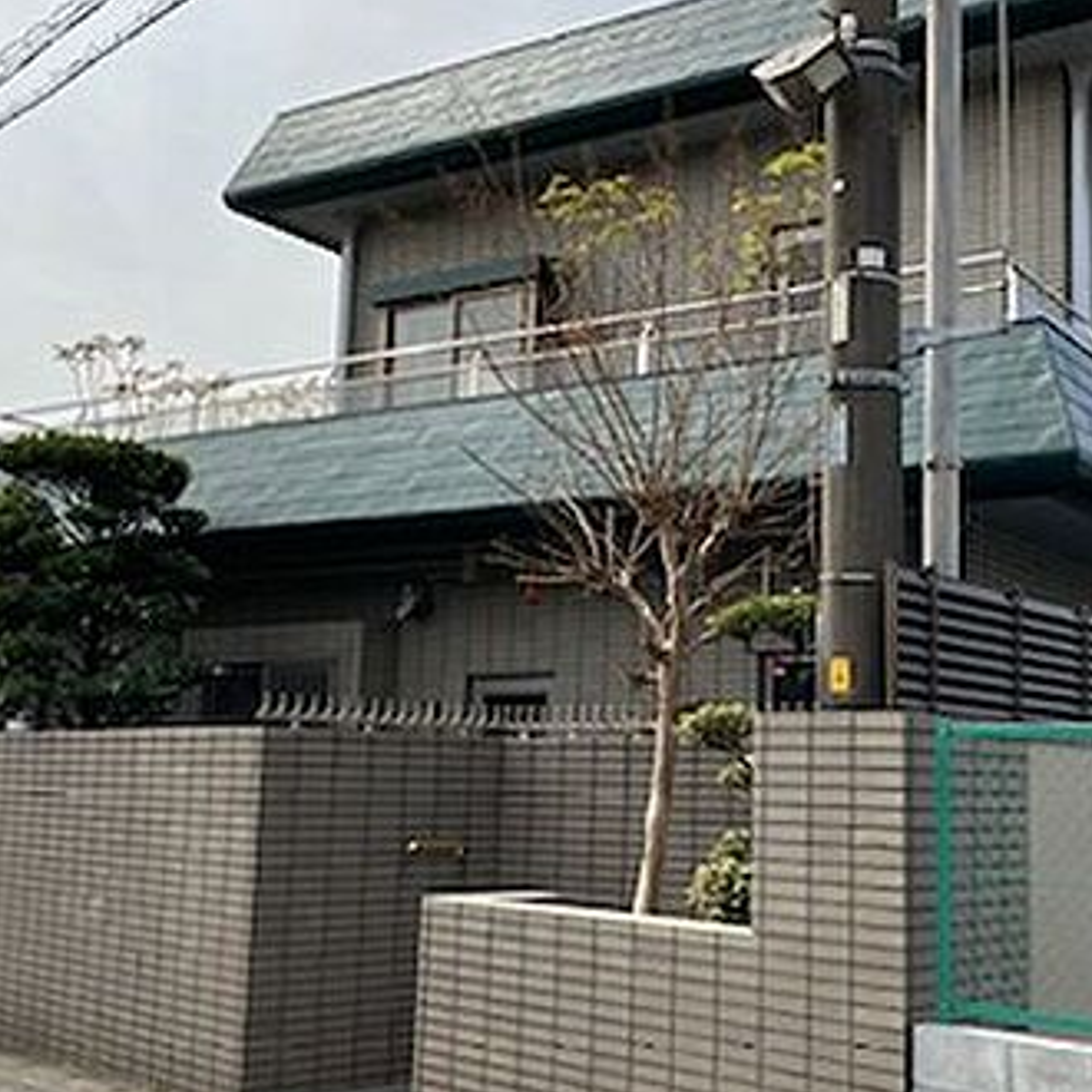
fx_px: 1606
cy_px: 556
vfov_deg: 37.6
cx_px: 662
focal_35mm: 45
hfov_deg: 37.4
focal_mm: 3.99
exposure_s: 1/1736
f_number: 1.8
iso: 32
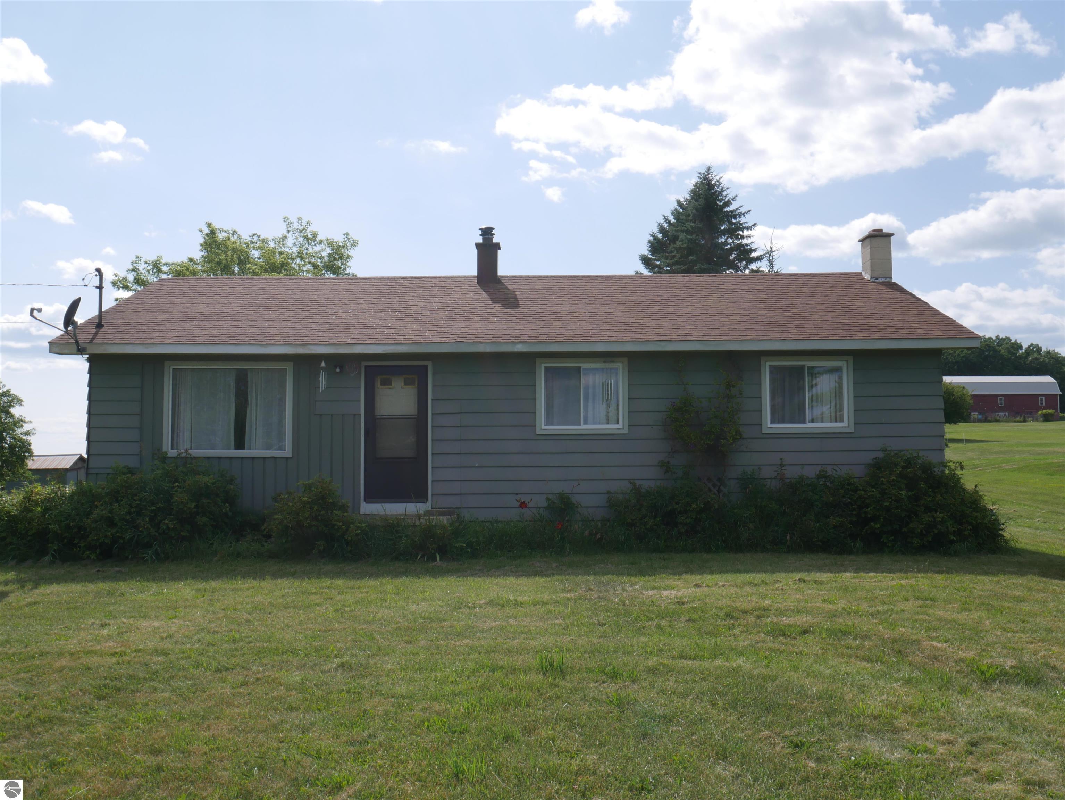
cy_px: 400
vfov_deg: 41.8
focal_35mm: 34
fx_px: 1047
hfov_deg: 53.9
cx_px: 532
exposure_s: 1/160
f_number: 16
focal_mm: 17
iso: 200
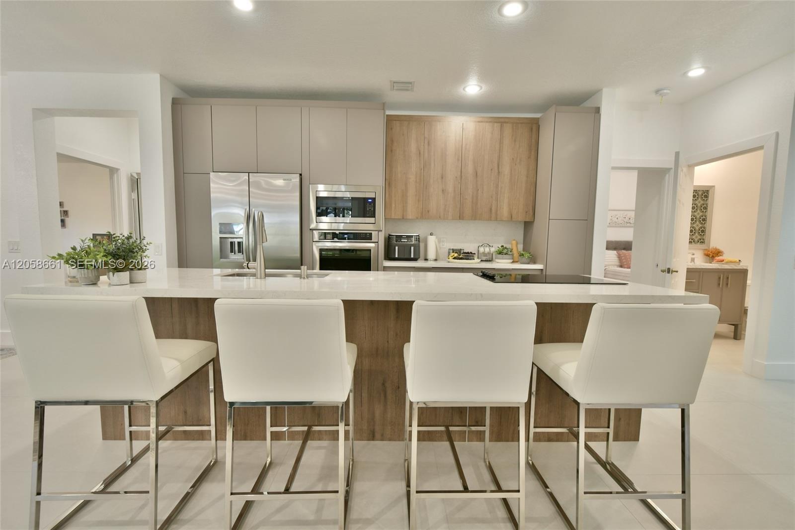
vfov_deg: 77.3
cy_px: 265
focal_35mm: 15
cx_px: 398
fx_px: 331
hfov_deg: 100.4
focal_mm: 10
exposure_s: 1/4
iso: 100
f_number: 7.1
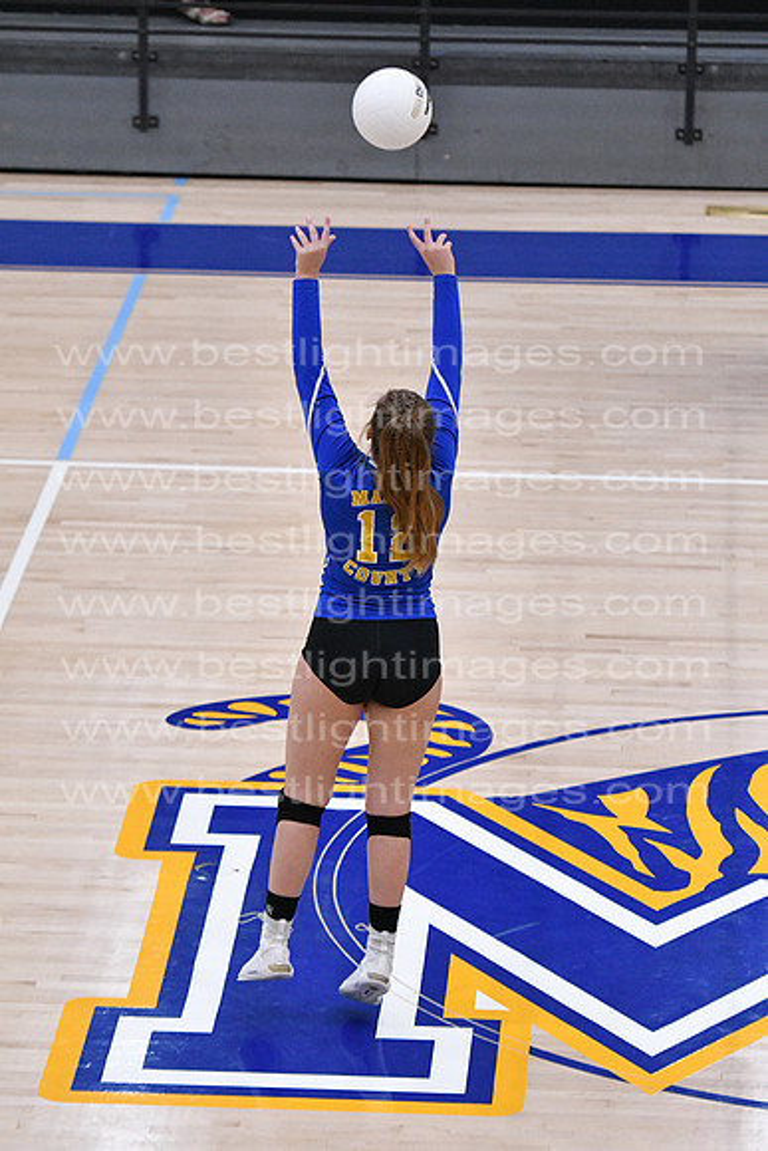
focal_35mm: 183
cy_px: 576
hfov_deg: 7.5
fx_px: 5852
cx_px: 384
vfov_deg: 11.2
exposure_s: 1/1250
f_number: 3.2
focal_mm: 122
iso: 6400
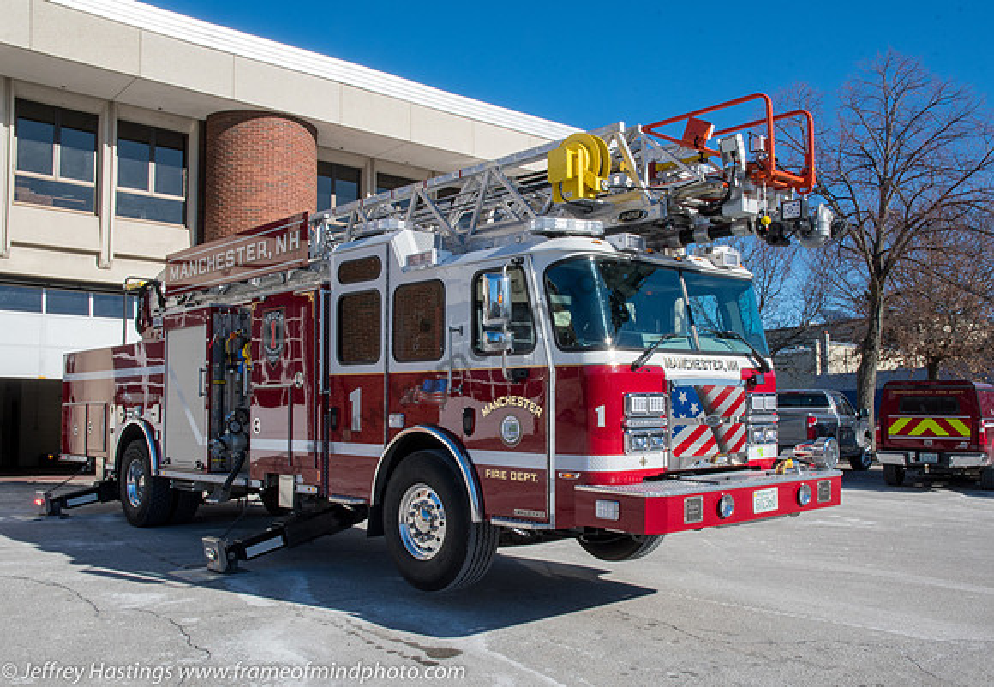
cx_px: 535
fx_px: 895
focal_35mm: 32
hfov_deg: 58.0
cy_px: 358
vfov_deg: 42.0
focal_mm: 20
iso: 250
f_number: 22
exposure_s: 1/125
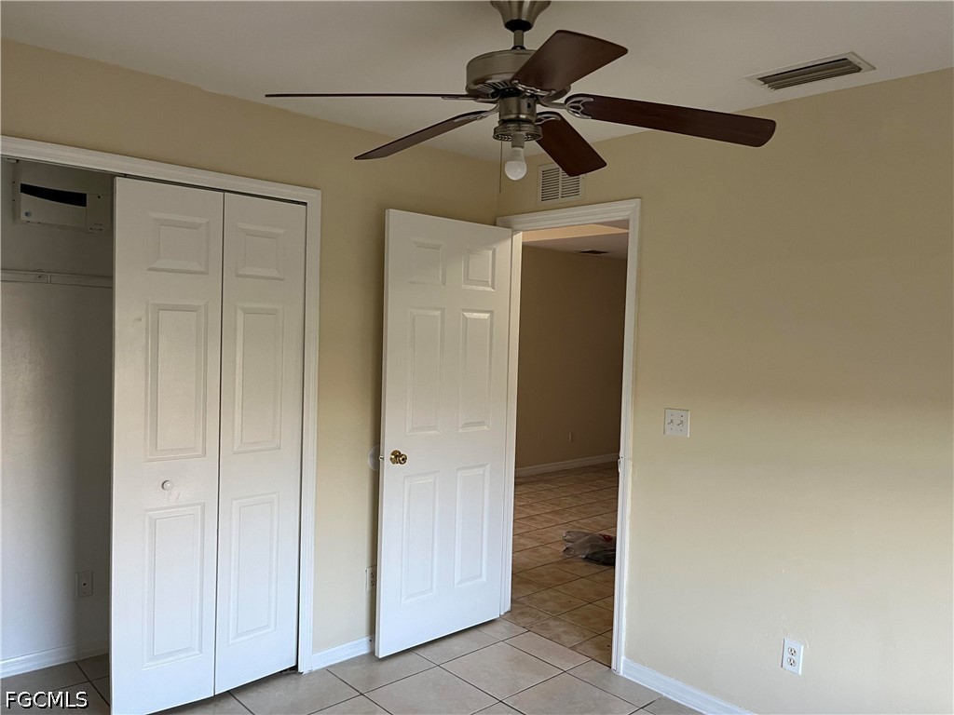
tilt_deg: -3.1
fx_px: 717
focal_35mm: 26
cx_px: 477
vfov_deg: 53.1
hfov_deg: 67.3
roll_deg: -1.0
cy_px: 358
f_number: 1.6
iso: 100
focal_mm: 5.1
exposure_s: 1/60
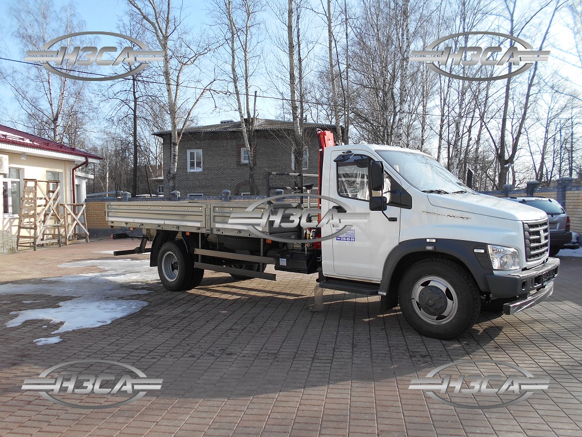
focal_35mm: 26
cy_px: 218
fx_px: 437
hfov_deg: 67.3
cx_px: 291
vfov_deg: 53.1
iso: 80
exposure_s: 1/500
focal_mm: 4.6
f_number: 3.2
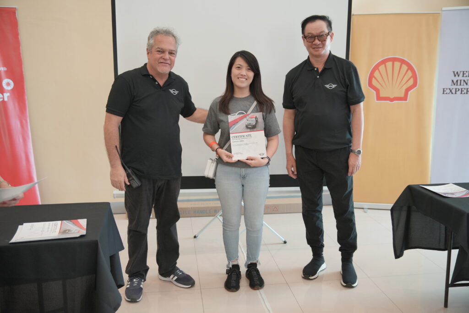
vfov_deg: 38.9
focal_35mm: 34
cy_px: 156
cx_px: 234
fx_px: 443
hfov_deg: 55.8
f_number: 2.8
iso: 1000
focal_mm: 34
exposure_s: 1/100
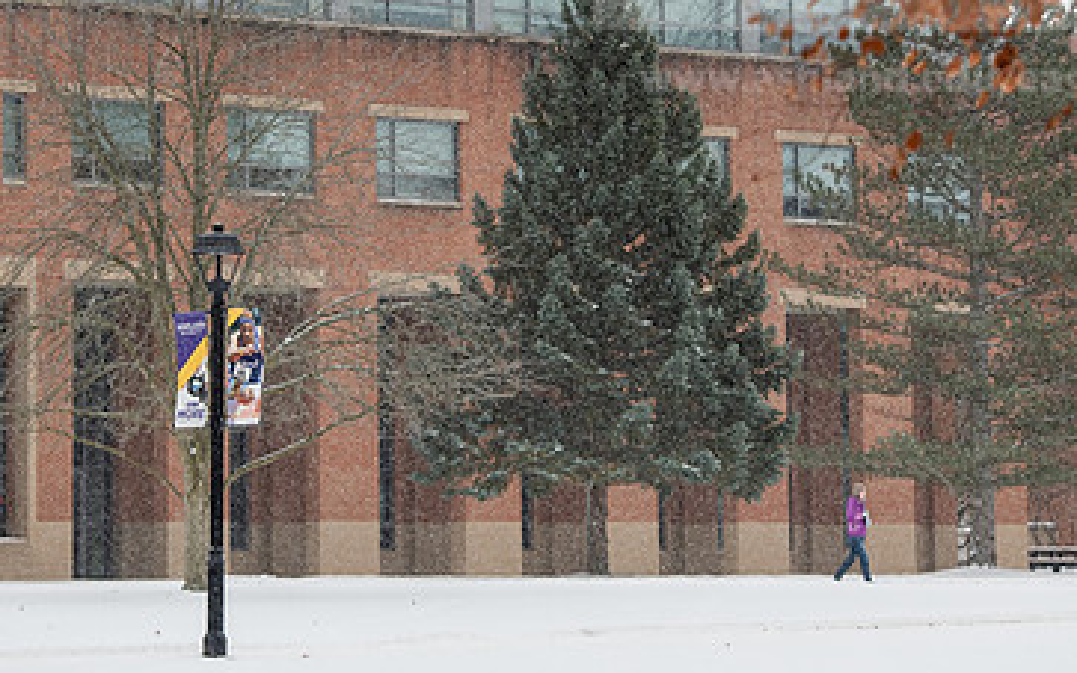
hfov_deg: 11.7
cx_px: 504
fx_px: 5255
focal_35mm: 179
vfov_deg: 7.3
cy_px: 141
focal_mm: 110
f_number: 4
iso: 500
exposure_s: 1/250
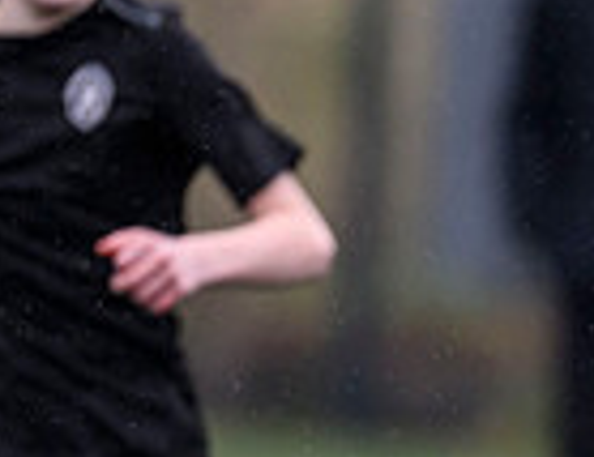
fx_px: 32119
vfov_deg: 0.8
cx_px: 1272
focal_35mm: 1854
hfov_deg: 1.1
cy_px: 621
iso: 1000
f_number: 3.5
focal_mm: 400
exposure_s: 1/1600
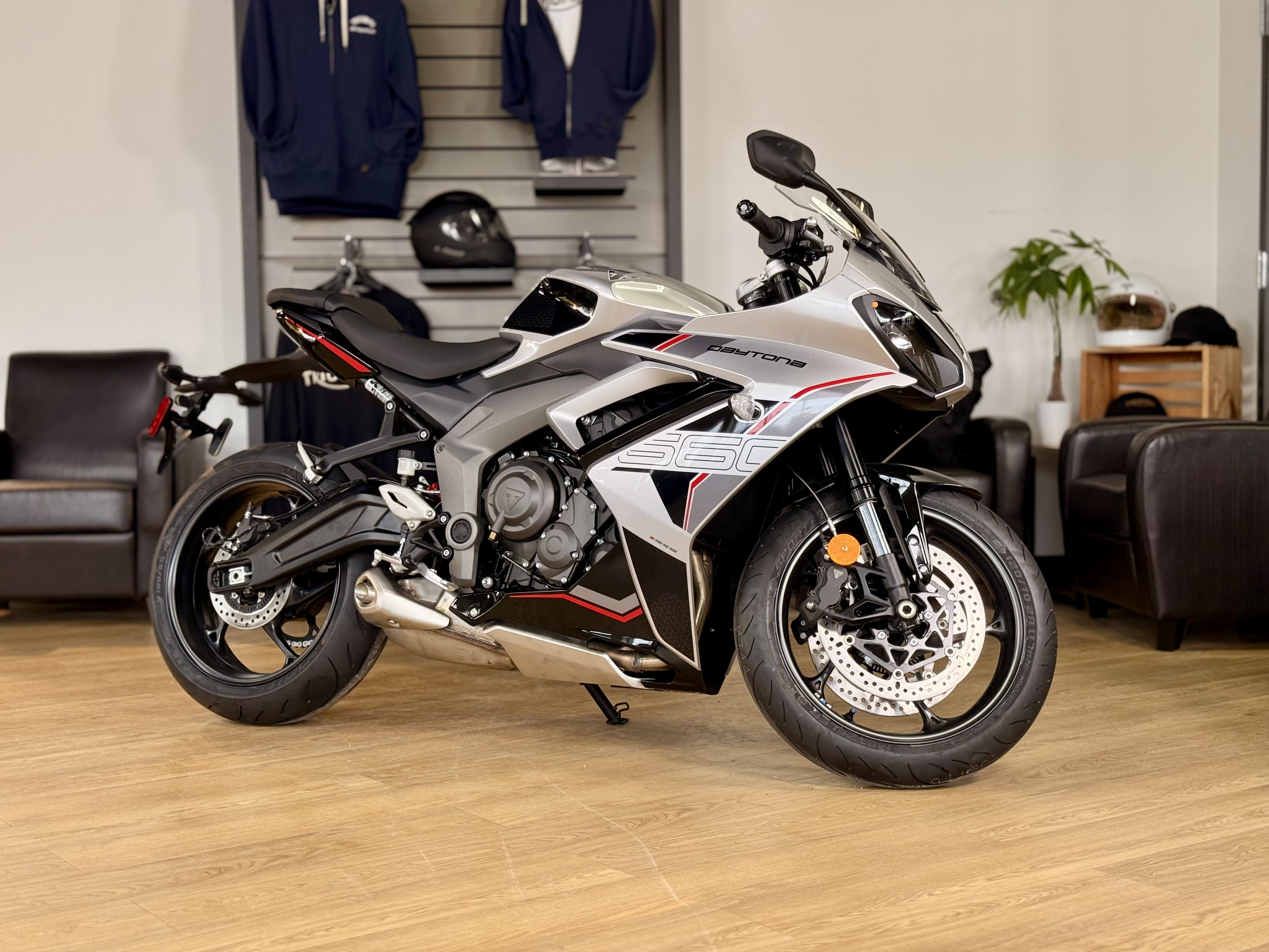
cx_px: 634
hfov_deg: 39.7
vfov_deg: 30.3
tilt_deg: -2.8
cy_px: 476
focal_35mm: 48
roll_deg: +0.7
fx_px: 1760
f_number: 1.78
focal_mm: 6.76
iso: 80
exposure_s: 1/60
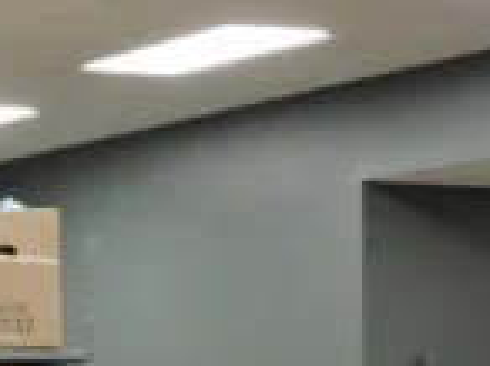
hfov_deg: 9.9
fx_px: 2586
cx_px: -532
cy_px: 514
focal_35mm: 183
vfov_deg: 8.0
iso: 400
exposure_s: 1/40
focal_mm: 7.1
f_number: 3.3
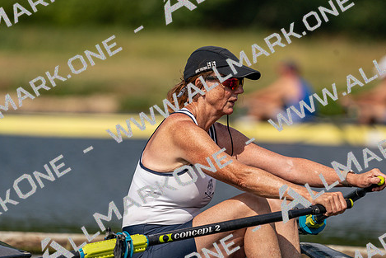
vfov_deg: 2.4
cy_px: 145
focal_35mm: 578
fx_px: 6199
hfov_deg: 3.6
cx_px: 208
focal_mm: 467
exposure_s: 1/1600
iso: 160
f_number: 6.3
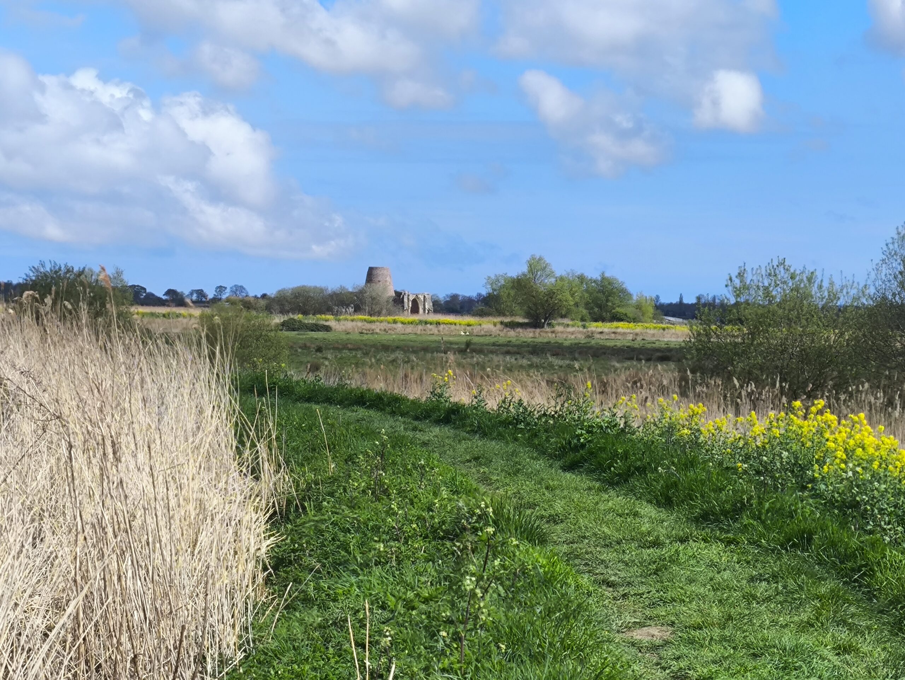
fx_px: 2406
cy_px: 340
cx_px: 452
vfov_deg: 16.1
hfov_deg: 21.3
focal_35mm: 92
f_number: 1.7
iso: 50
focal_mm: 4.71
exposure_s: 1/1081
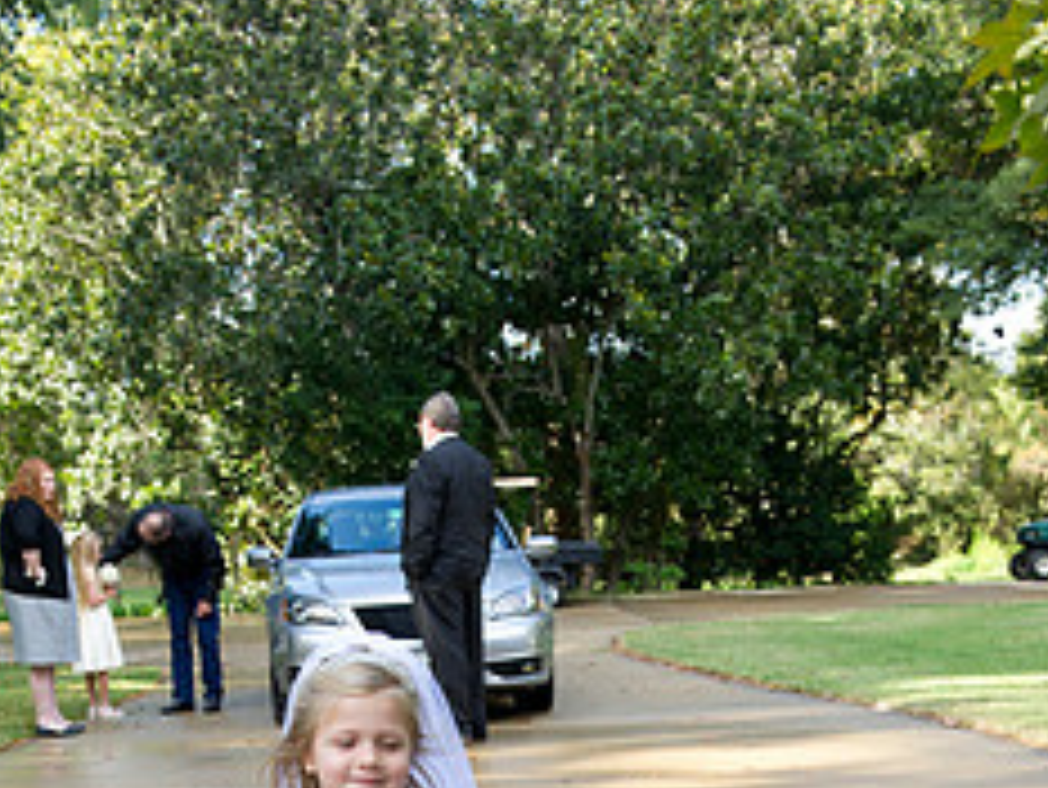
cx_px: 506
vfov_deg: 21.4
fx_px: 1908
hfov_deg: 30.7
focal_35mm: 63
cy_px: 991
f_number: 5.6
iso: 400
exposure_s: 1/250
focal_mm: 34
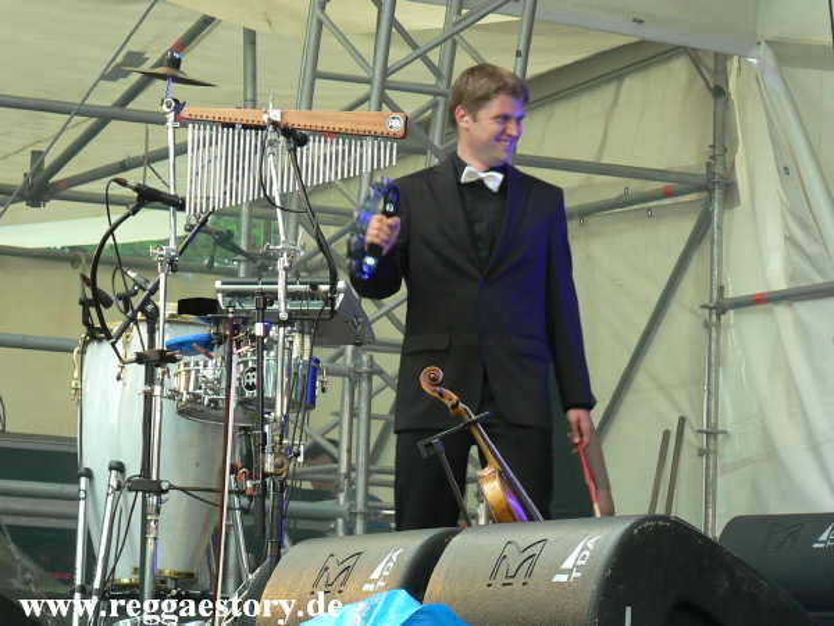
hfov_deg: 13.8
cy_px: 313
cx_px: 417
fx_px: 3445
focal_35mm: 143
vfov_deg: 10.4
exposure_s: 1/80
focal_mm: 24.6
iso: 64
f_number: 3.2
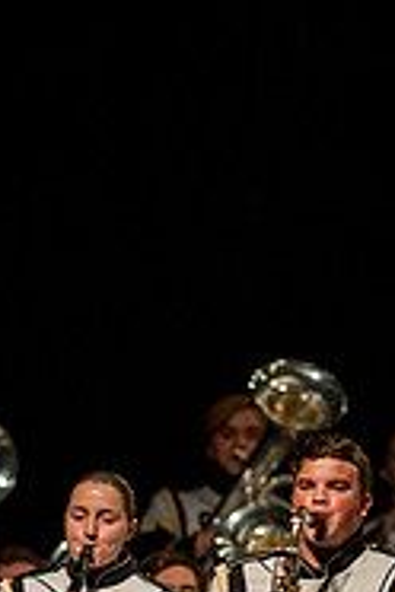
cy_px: 713
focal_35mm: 726
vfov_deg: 2.8
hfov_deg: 1.9
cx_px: 81
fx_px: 11948
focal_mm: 300
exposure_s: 1/500
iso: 3200
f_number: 2.8
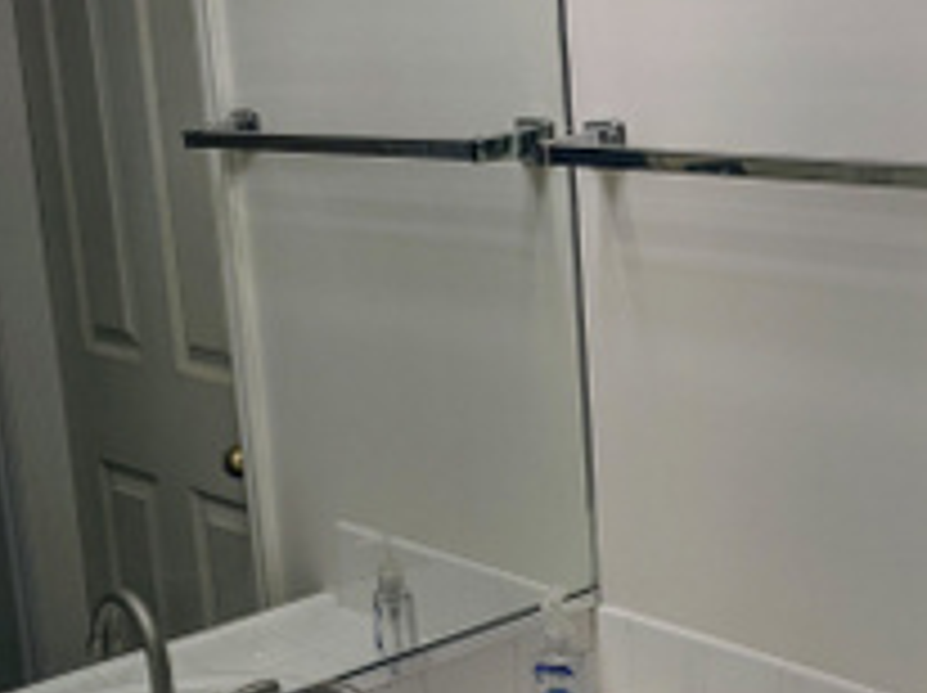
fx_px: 1685
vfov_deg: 23.2
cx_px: 770
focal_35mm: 63
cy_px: 356
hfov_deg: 29.9
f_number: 1.73
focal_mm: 4.38
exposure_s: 1/185
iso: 58
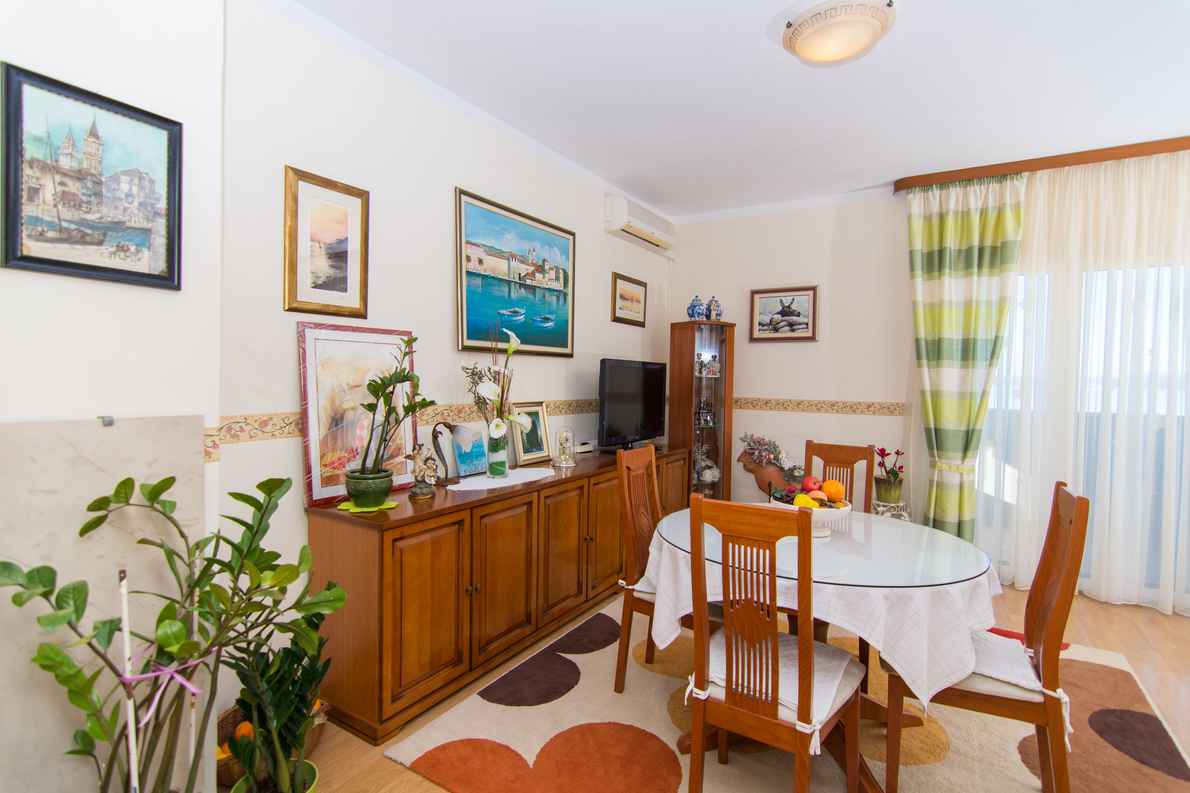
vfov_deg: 72.1
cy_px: 396
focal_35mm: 16
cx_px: 595
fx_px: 545
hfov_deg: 95.0
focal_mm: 11
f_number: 3.2
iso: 100
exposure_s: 1/125
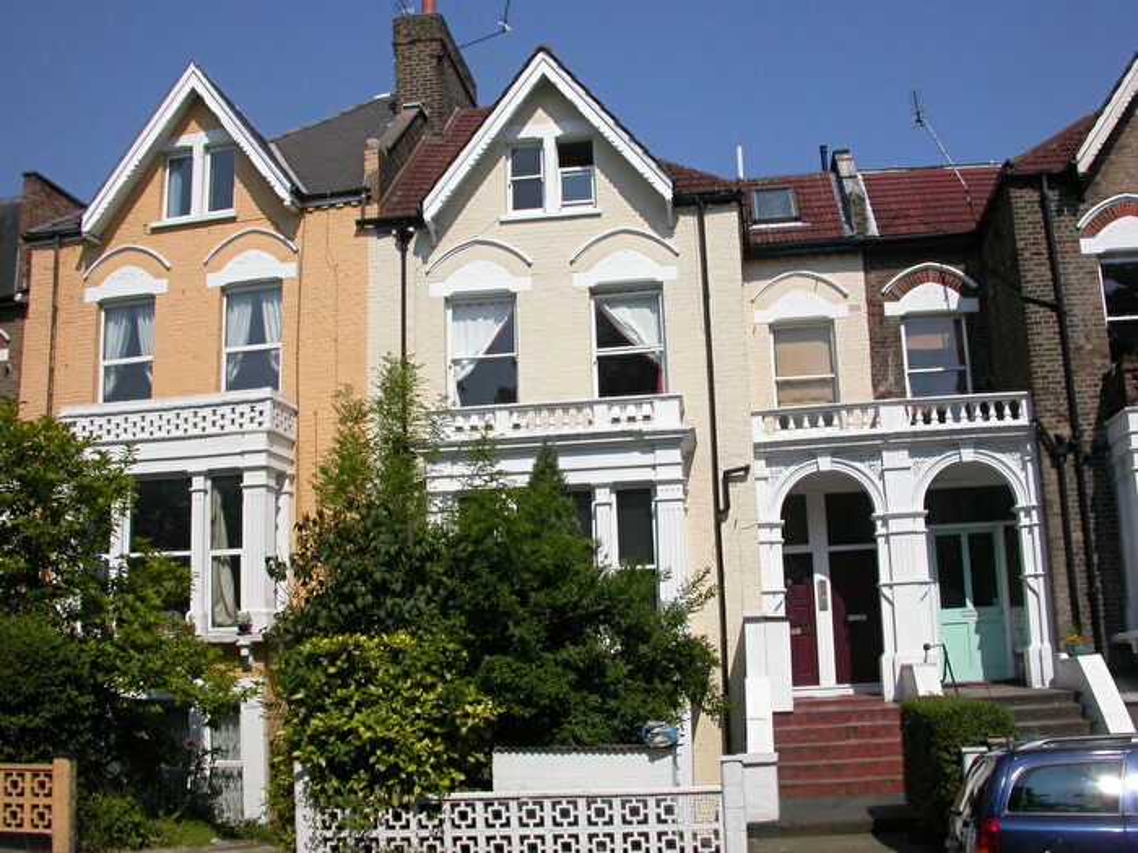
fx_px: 1249
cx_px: 569
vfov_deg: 37.7
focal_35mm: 38
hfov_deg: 49.0
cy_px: 426
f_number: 7.5
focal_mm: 7.85
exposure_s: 1/652
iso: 100
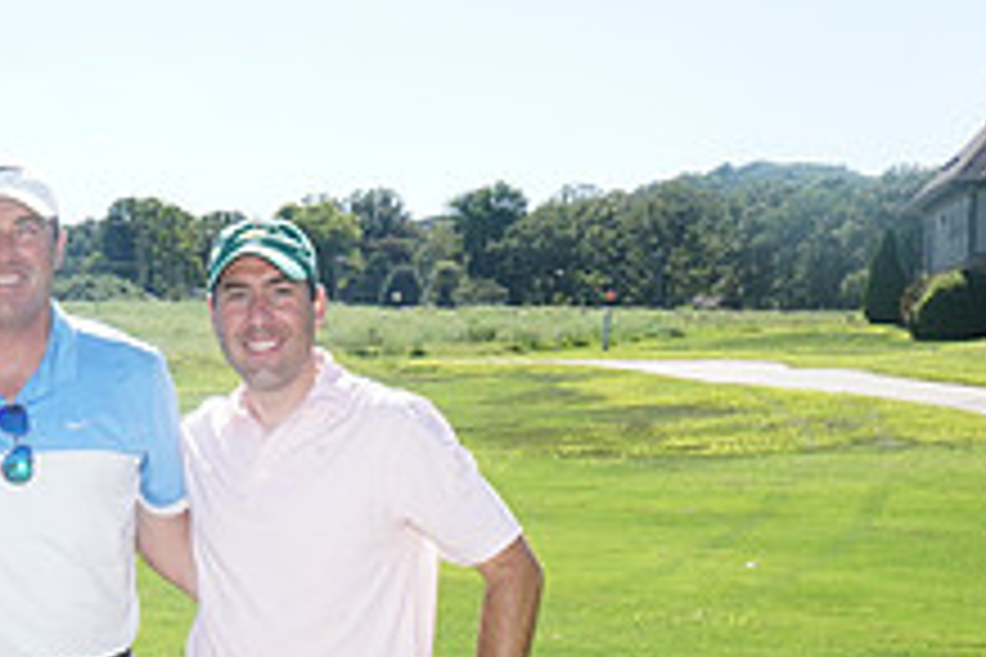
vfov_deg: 14.8
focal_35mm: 90
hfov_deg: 21.9
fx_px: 2465
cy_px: 718
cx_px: 18
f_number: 18
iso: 800
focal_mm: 34
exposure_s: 1/200
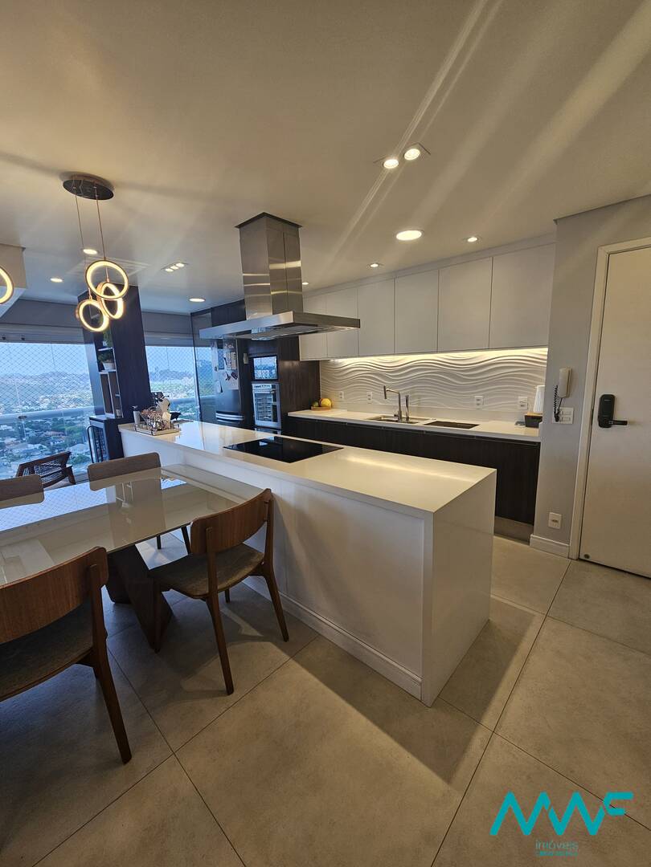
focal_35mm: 13
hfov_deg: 89.9
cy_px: 434
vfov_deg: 106.2
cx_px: 326
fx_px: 326
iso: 64
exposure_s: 1/120
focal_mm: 2.2
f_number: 2.2
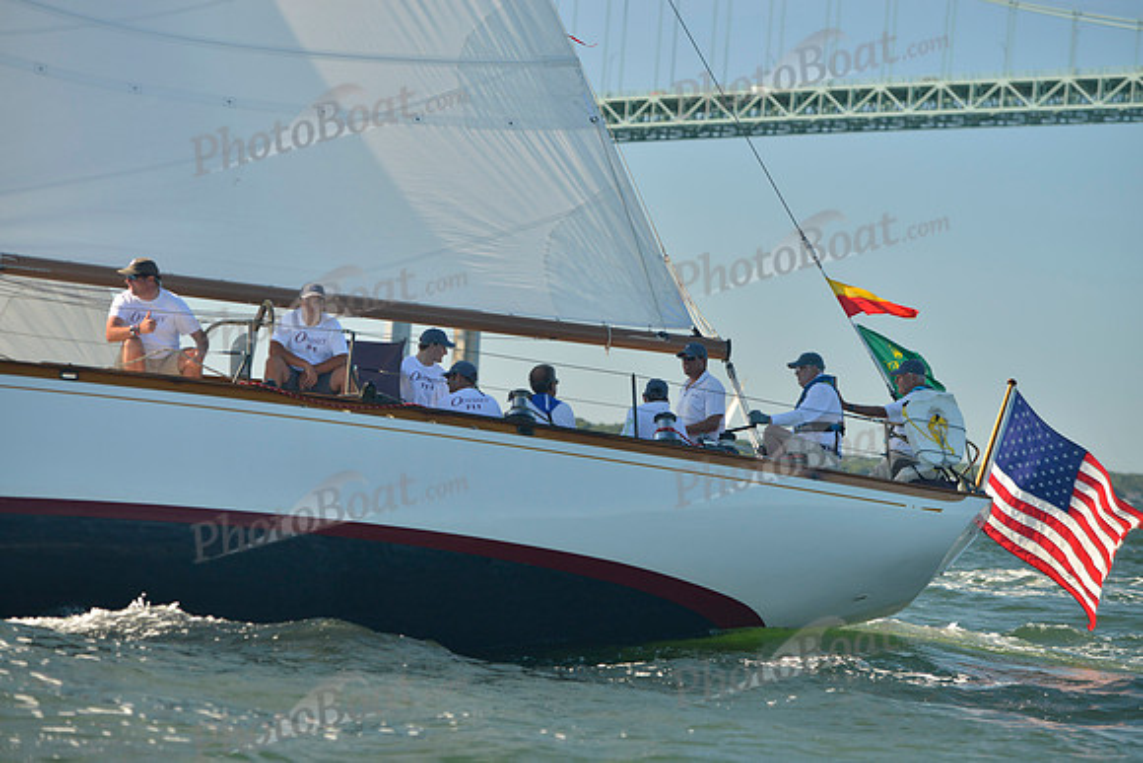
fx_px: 3684
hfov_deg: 17.6
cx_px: 572
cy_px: 382
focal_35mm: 116
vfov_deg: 11.8
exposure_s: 1/1250
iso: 400
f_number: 4.5
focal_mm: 116
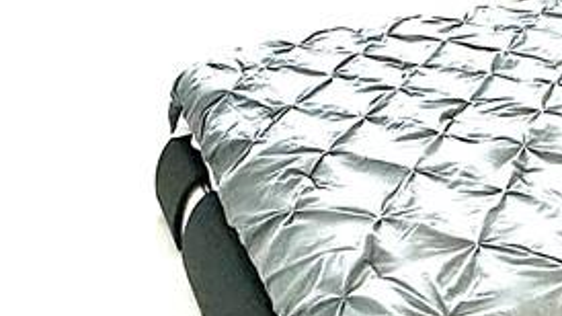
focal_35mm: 57
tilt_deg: -3.7
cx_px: 418
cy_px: -201
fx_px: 849
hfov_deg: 35.8
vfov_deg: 18.0
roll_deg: -1.2
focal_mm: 2.22
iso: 160
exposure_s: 1/120
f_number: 2.2
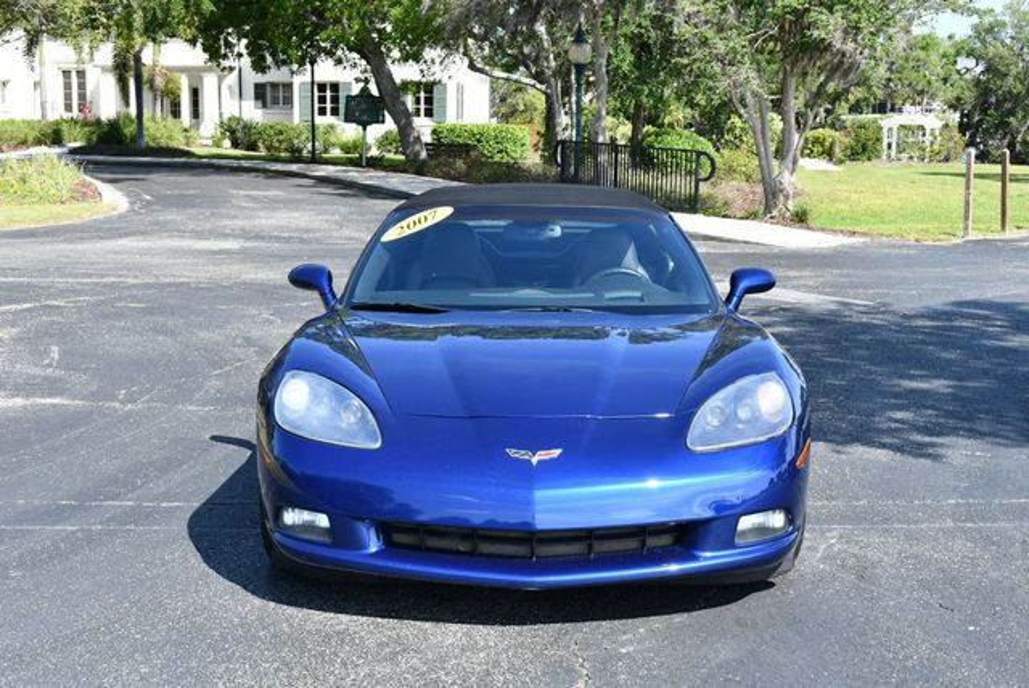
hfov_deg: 38.2
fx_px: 1488
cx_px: 514
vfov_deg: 26.0
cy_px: 344
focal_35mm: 52
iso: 200
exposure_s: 1/250
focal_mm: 26
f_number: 7.1
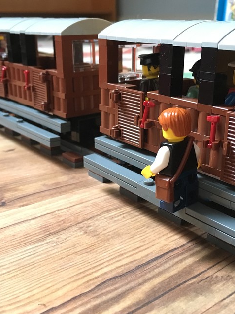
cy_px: 159
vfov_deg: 45.8
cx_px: 126
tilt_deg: -20.3
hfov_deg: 35.1
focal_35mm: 41
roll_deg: +0.6
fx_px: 371
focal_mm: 4.15
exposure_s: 1/17
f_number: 2.2
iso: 250
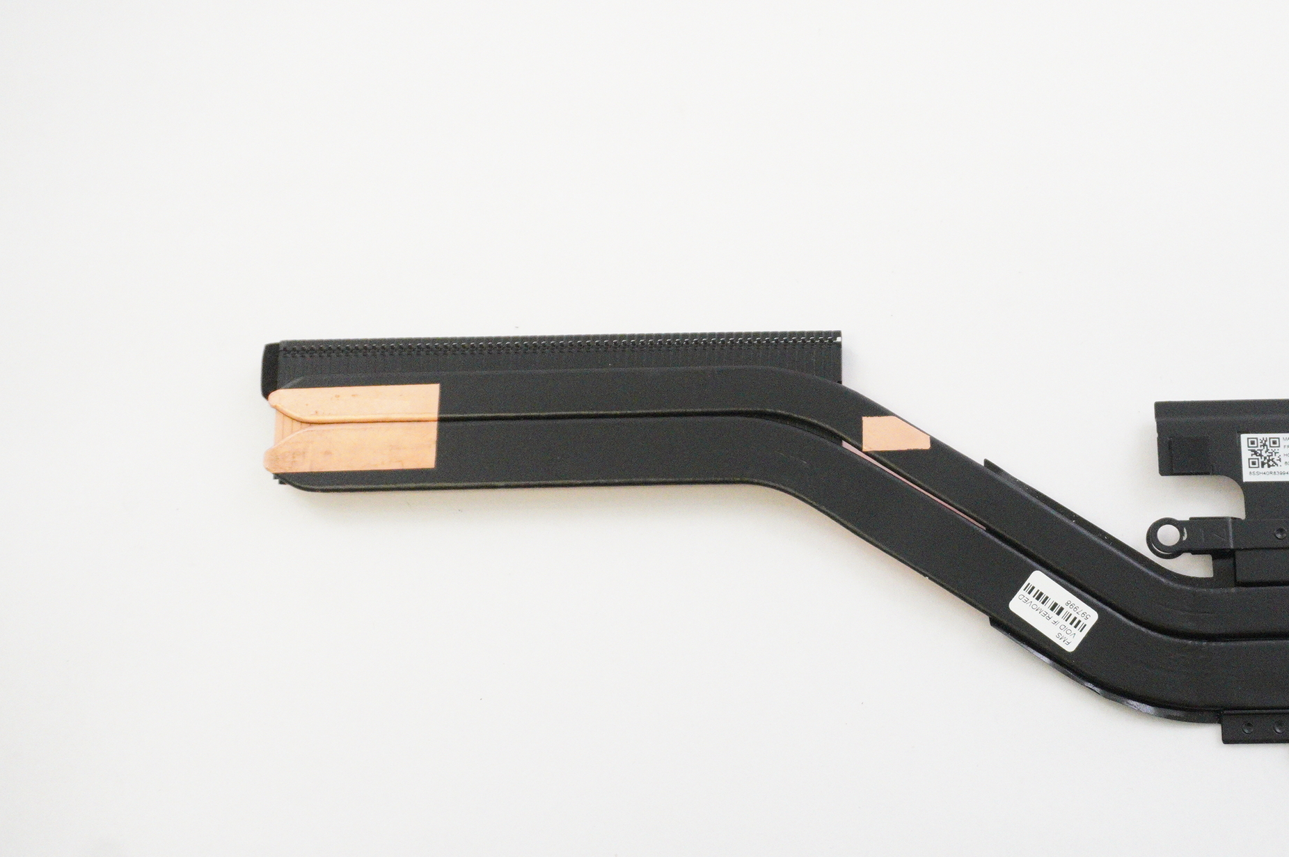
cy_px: 529
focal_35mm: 55
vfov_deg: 24.7
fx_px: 1956
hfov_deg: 36.1
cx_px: 868
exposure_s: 1/320
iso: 6400
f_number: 5.6
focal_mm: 27
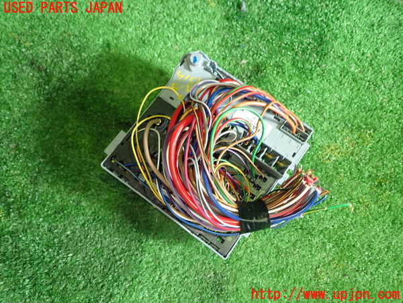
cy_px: 152
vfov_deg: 46.8
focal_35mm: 30
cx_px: 202
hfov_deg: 60.0
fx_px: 349
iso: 200
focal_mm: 5.4
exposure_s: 1/30
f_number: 2.3
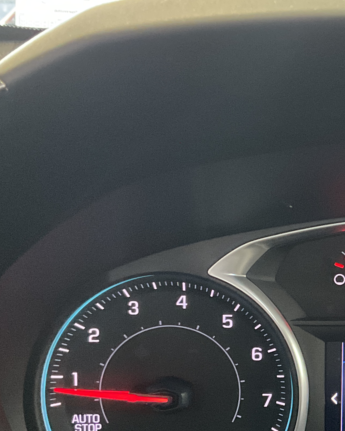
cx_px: 442
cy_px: 270
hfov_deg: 19.9
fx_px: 906
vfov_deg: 26.7
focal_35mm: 71
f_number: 1.8
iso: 250
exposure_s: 1/33
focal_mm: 3
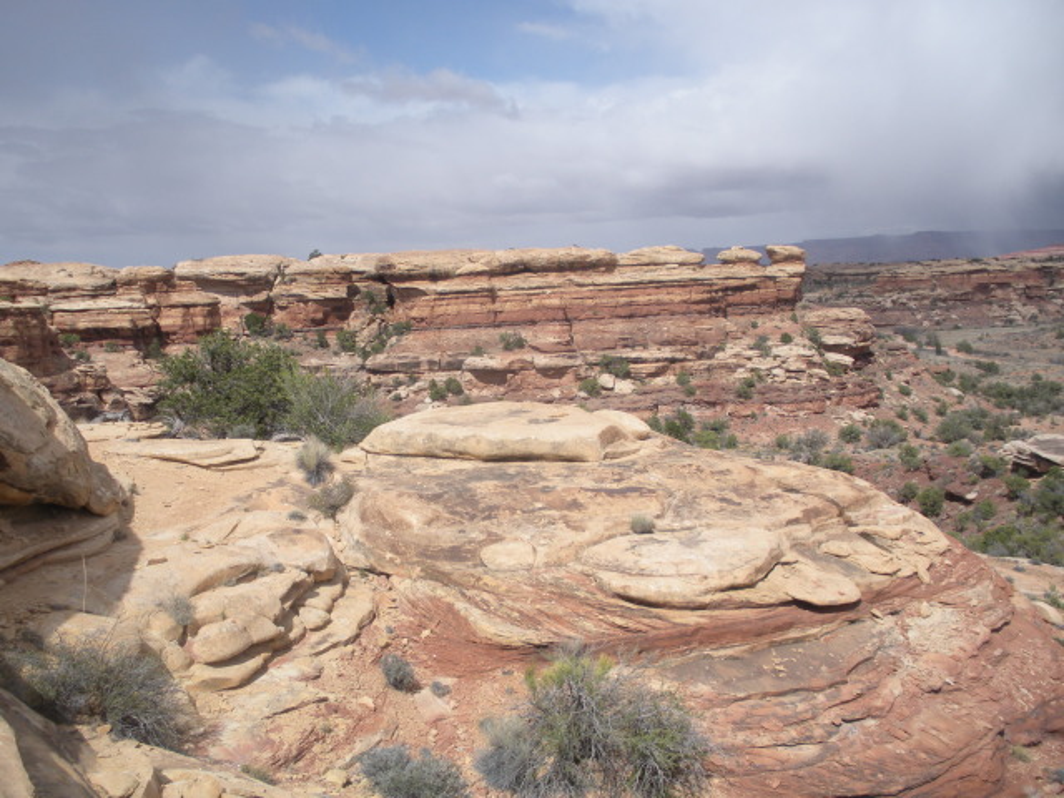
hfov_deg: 51.4
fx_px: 1107
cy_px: 399
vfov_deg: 39.7
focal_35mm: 36
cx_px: 532
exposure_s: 1/942
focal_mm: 6.3
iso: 64
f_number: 3.5
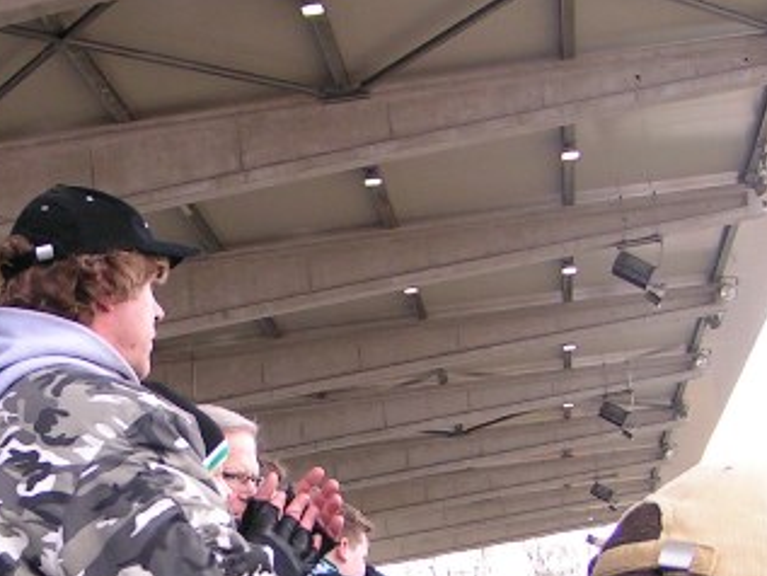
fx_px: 2128
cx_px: 80
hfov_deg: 20.0
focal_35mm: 96
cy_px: 450
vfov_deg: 15.3
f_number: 4
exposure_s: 1/100
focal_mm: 5.8
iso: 50
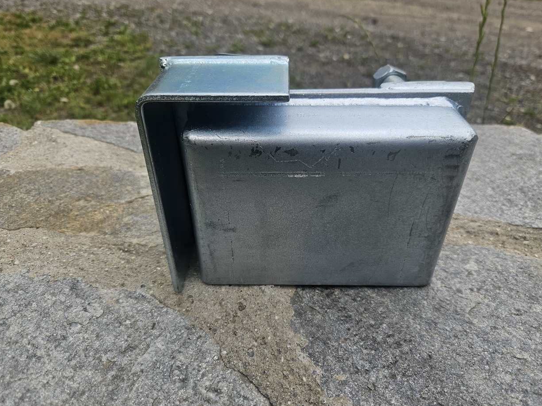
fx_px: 376
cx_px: 276
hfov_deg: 71.6
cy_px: 207
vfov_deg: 56.8
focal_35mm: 24
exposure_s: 1/1343
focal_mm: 5.4
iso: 40
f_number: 1.8
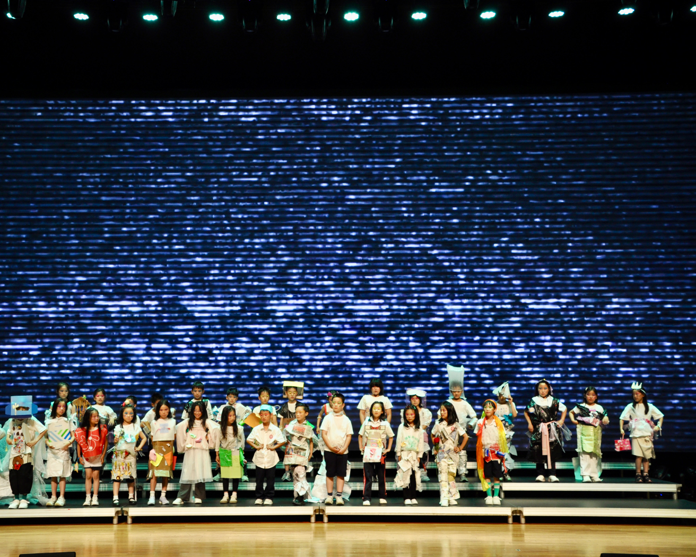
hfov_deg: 38.7
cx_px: 295
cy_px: 277
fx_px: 989
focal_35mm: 48
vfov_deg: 31.5
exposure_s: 1/30
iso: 320
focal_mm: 28
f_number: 6.3
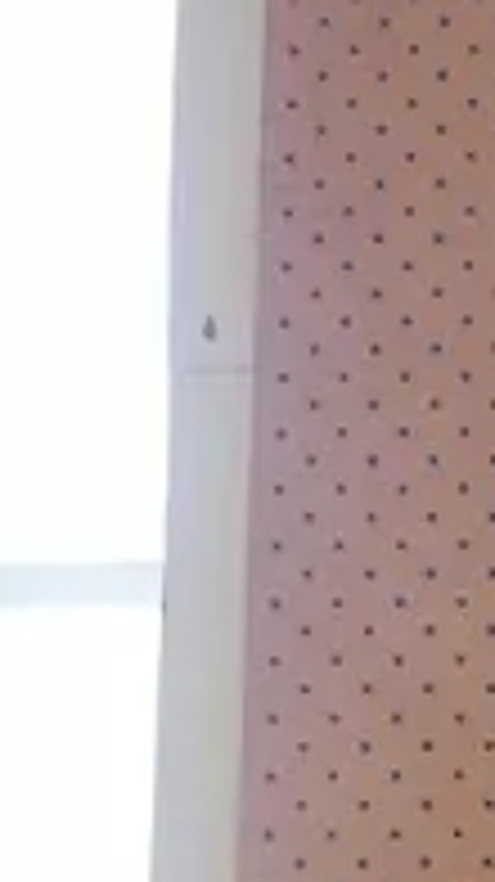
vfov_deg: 12.1
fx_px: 3997
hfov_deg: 6.6
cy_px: 1215
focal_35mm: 171
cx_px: 1336
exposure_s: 1/60
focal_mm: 15
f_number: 3.7
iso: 500
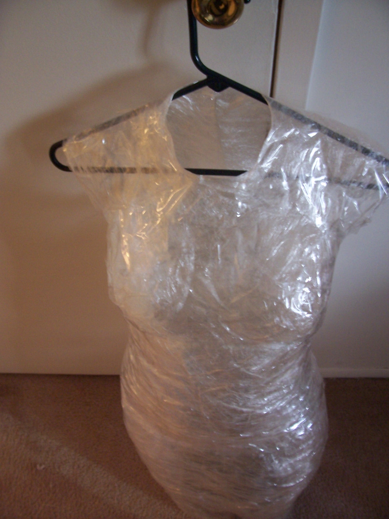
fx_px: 509
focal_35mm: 34
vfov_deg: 54.0
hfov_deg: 41.8
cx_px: 194
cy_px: 260
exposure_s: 1/8
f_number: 2.7
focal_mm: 5.6
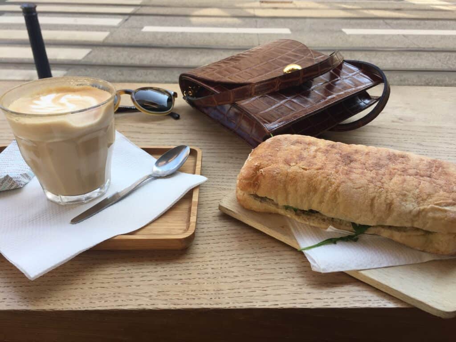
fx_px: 382
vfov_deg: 48.2
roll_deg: -1.8
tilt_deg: -30.7
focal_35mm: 29
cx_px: 228
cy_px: 171
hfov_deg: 61.7
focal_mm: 4.15
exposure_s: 1/146
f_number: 2.2
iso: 32
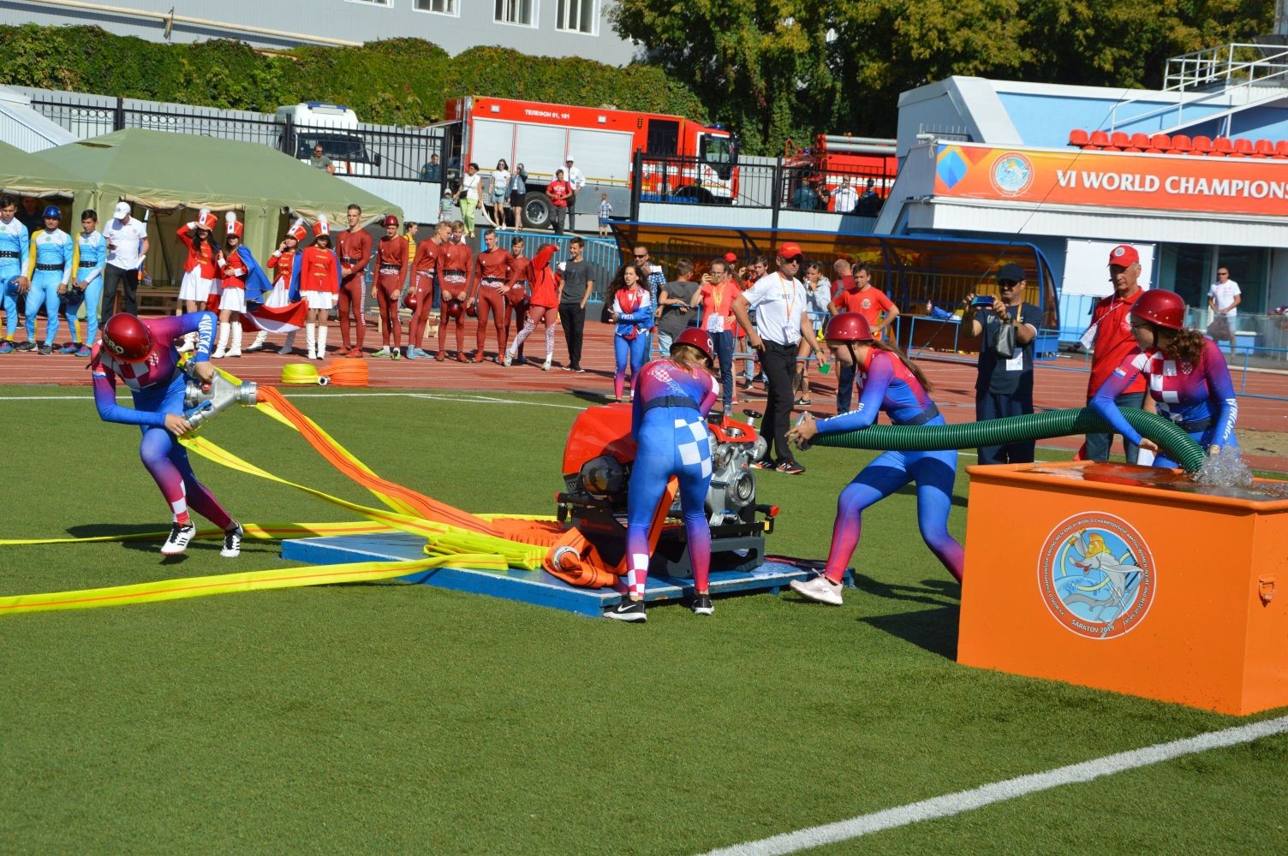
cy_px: 428
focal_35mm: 63
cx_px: 644
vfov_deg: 21.5
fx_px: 2252
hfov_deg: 31.9
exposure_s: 1/2000
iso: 400
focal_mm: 42
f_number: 7.1
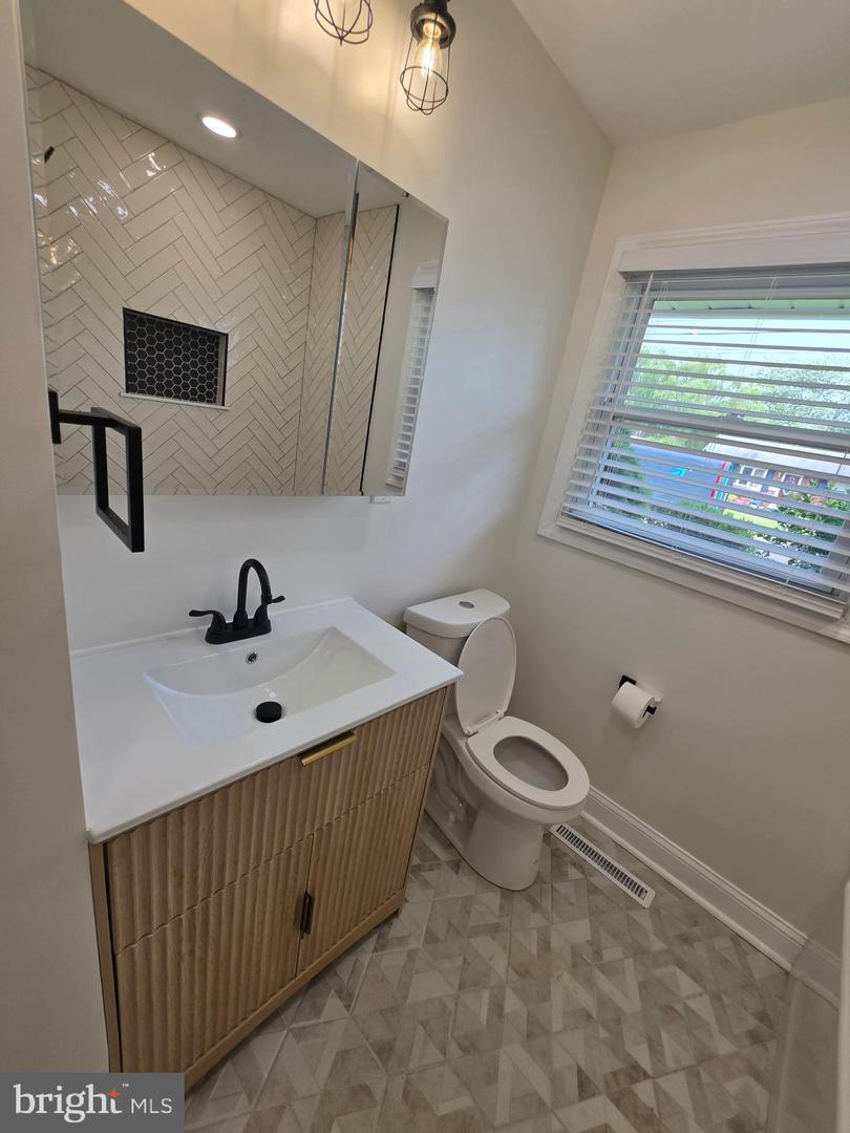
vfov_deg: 106.2
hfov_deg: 89.9
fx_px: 426
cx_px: 425
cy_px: 566
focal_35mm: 13
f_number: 1.9
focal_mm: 2.2
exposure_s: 1/120
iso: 16
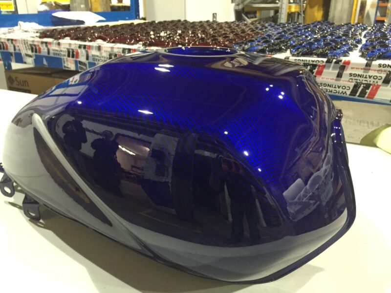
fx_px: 328
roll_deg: -0.8
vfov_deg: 48.2
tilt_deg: -22.3
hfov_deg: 61.7
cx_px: 196
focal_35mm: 29
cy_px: 146
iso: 250
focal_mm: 4.15
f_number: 2.2
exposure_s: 1/25
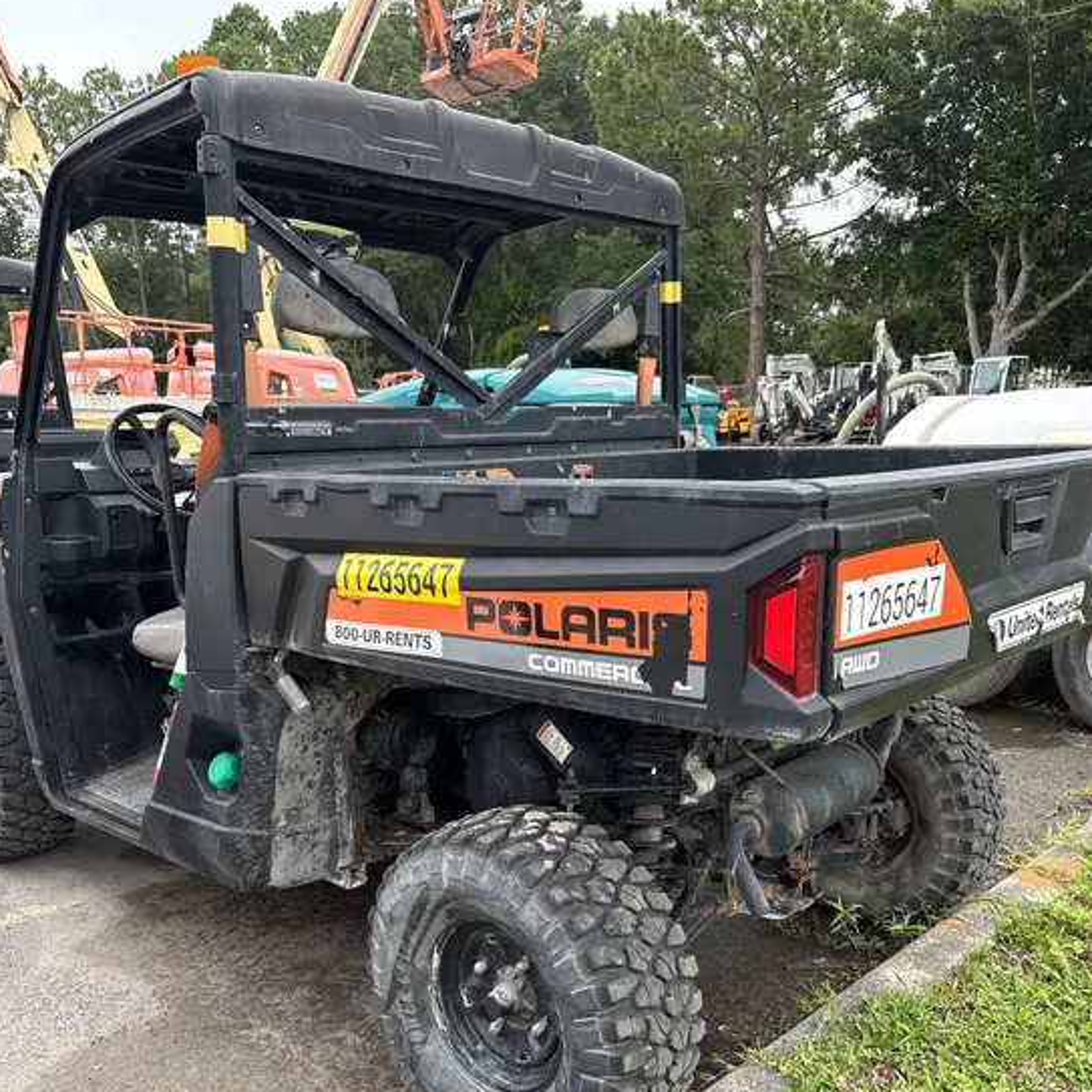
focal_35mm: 31
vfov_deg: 51.6
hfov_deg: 52.5
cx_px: 545
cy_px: 723
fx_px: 1106
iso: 50
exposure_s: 1/475
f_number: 1.6
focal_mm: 5.96
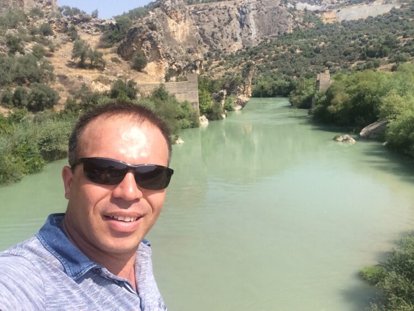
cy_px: 156
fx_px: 371
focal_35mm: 31
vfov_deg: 45.5
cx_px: 207
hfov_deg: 58.3
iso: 50
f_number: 2.4
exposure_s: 1/1527
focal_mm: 2.15
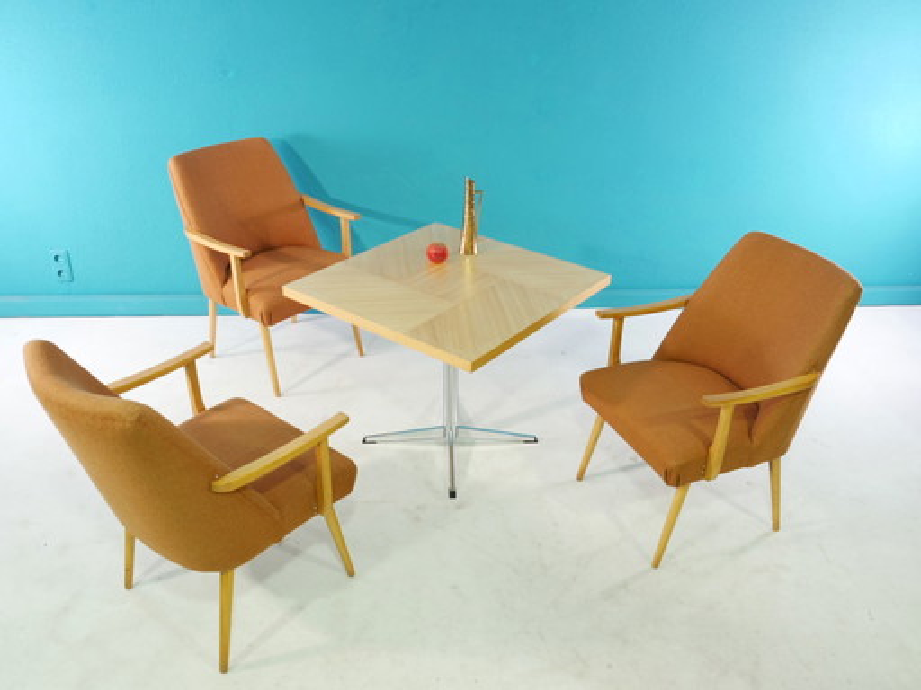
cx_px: 460
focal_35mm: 32
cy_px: 345
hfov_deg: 56.8
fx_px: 851
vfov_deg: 44.2
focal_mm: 16
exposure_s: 1/8
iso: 200
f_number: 7.1
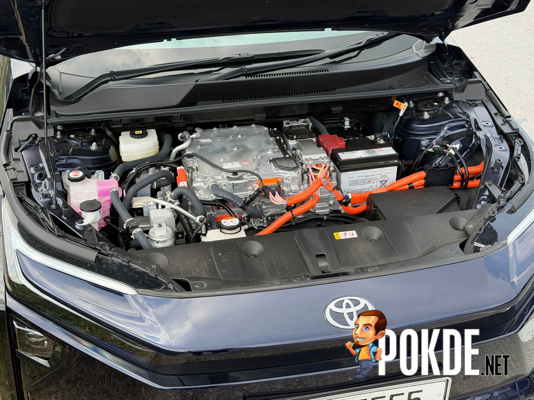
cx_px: 267
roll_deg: -0.1
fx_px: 740
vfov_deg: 30.3
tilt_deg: -28.9
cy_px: 200
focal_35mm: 48
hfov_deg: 39.7
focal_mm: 6.76
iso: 80
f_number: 1.78
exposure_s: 1/1000
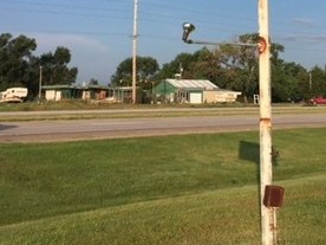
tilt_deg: +7.6
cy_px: 14
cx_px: 221
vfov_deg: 25.1
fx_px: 527
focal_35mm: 56
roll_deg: +0.3
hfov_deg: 34.0
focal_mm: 4.15
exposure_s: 1/1883
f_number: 2.2
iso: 32
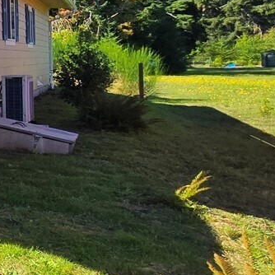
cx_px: -352
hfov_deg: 16.3
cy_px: 68
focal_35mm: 55
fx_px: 494
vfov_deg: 30.6
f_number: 2.2
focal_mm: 2.2
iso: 50
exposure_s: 1/1554
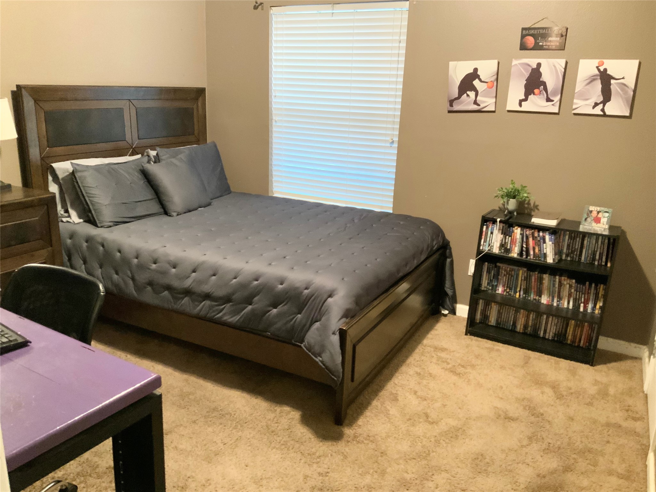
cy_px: 246
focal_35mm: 29
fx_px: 550
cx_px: 328
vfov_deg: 48.2
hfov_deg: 61.7
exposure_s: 1/30
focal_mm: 3
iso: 400
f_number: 1.8
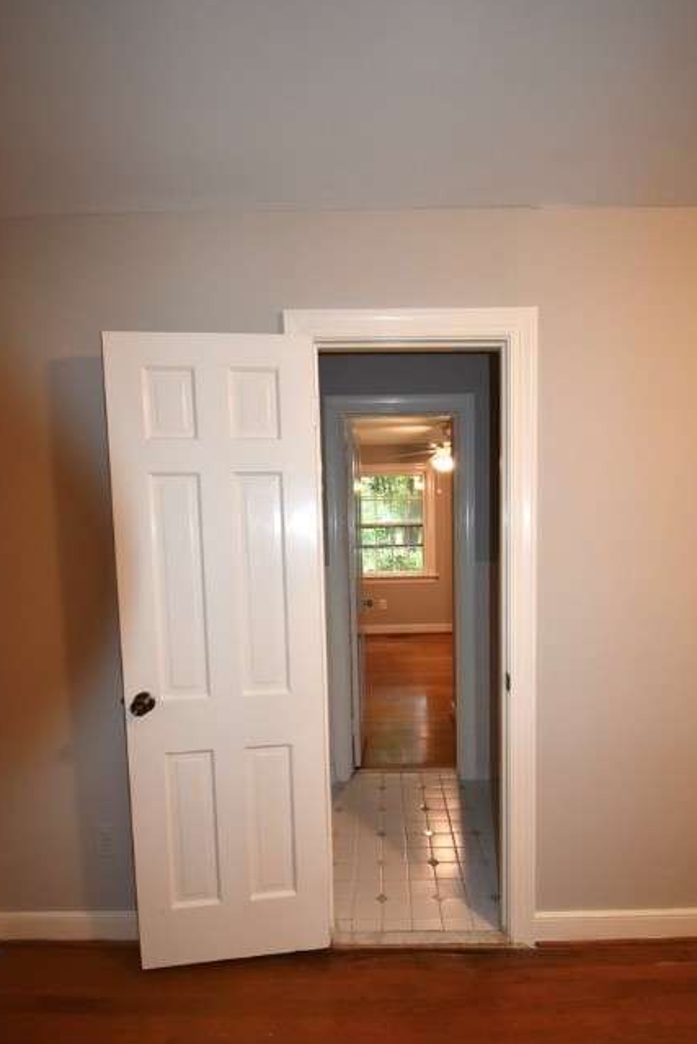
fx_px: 522
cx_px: 374
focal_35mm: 18
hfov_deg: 67.3
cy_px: 566
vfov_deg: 89.8
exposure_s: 1/80
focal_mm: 10
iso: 800
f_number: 4.5
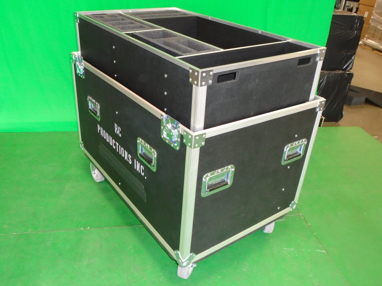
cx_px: 191
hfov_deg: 58.4
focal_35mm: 31
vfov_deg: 45.4
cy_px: 143
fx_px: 342
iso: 400
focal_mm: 5.5
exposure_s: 1/40
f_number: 3.5
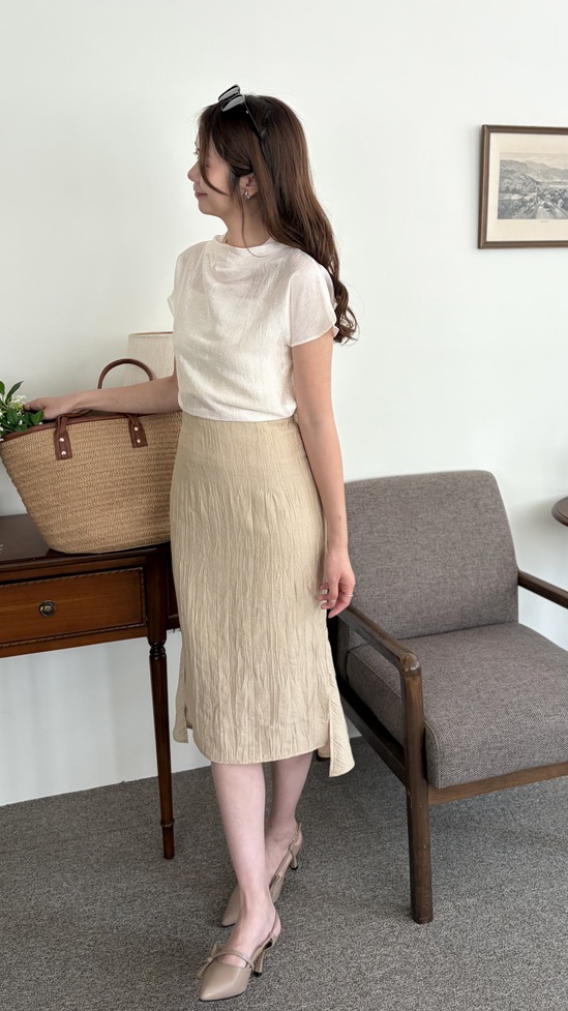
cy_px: 514
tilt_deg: -10.4
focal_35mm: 29
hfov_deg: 40.1
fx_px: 777
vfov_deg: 66.1
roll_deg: +0.6
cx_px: 301
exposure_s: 1/122
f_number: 1.6
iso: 50
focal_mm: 5.96
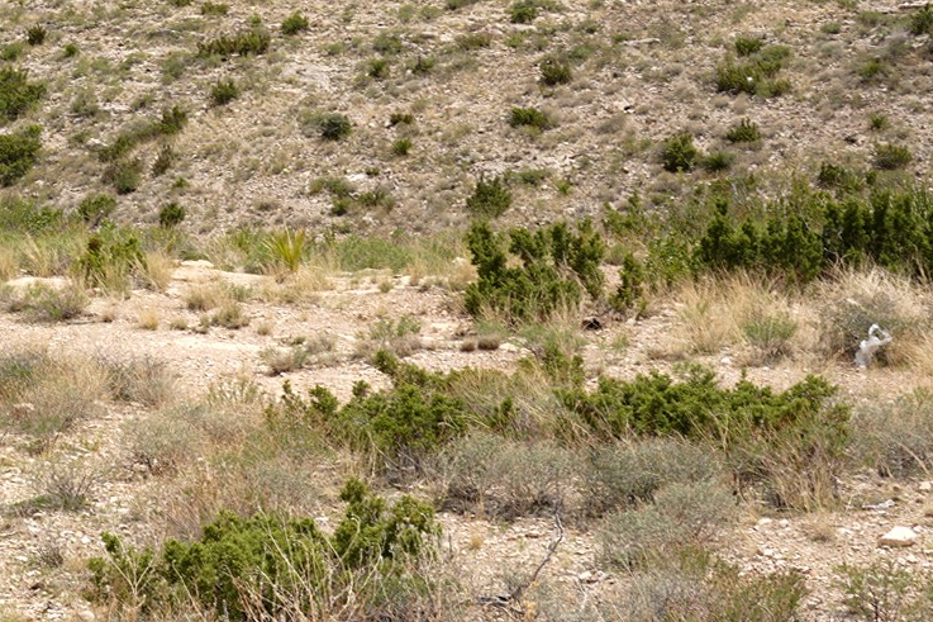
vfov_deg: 11.9
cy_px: 90
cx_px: -228
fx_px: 2954
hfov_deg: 17.0
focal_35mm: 114
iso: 100
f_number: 14
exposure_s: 1/100
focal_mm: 42
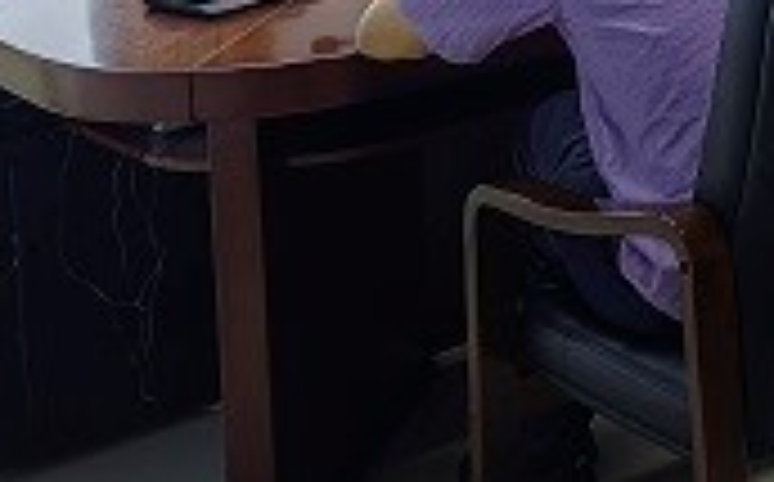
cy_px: -392
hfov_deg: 18.5
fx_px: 2107
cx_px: 1156
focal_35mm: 100
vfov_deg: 12.0
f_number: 1.9
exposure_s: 1/50
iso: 50
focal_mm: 5.52
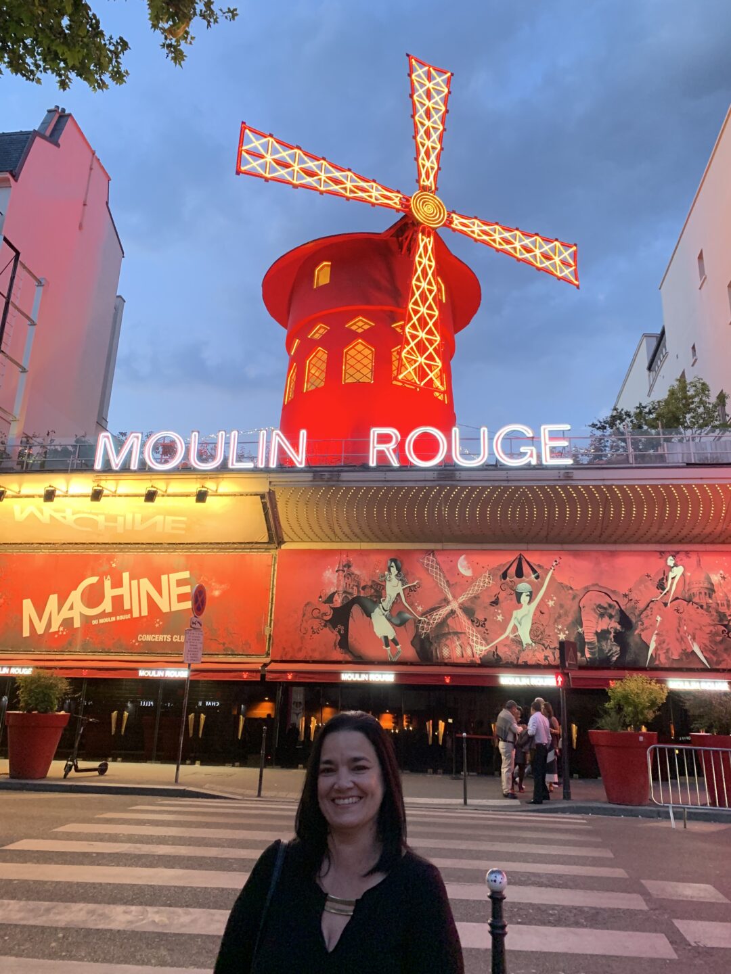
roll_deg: -1.3
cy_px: 487
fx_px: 732
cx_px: 366
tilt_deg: +18.0
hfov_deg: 53.1
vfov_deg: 67.3
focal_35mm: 26
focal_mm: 4.25
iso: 250
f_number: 1.8
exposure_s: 1/50
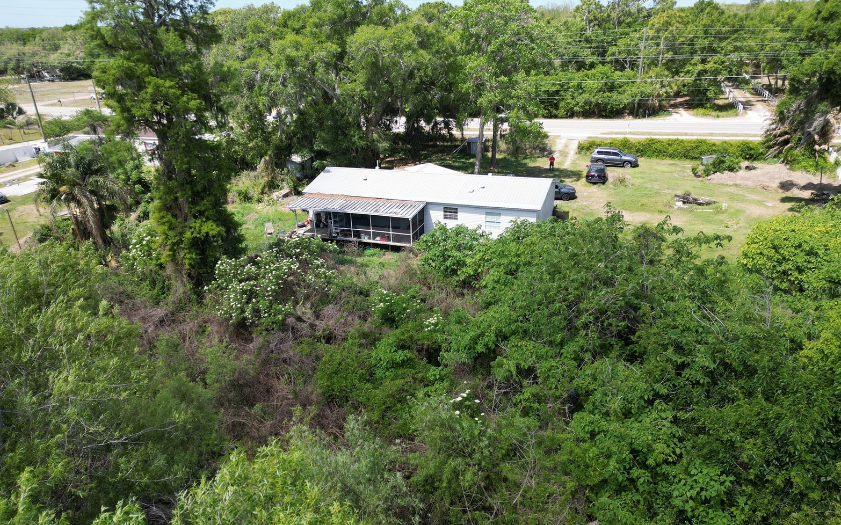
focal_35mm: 26
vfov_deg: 47.5
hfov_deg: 70.4
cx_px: 423
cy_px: 289
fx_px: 596
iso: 130
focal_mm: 6.72
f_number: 1.7
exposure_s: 1/1600
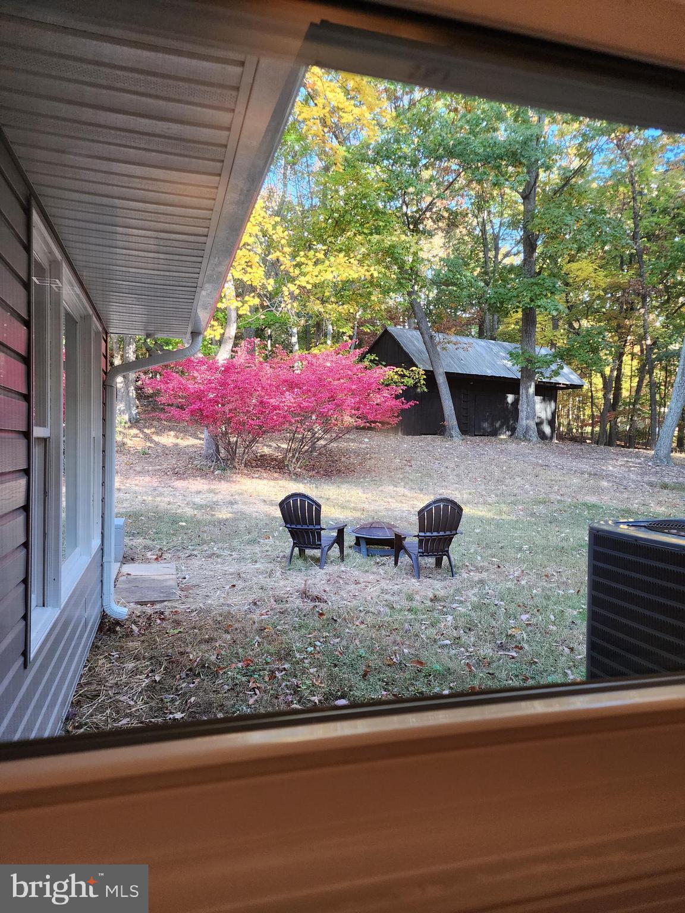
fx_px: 607
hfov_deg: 58.9
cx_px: 342
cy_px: 456
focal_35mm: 23
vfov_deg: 73.9
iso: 250
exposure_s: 1/120
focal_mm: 6.4
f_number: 1.8
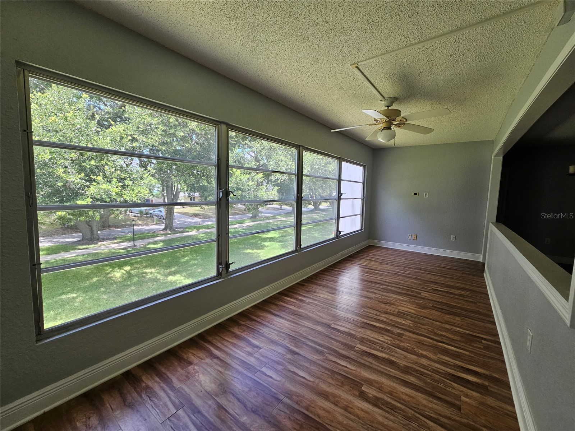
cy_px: 216
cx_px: 288
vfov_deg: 89.9
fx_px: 216
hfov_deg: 106.2
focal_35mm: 13
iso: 125
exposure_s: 1/207
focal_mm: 2.2
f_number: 2.2
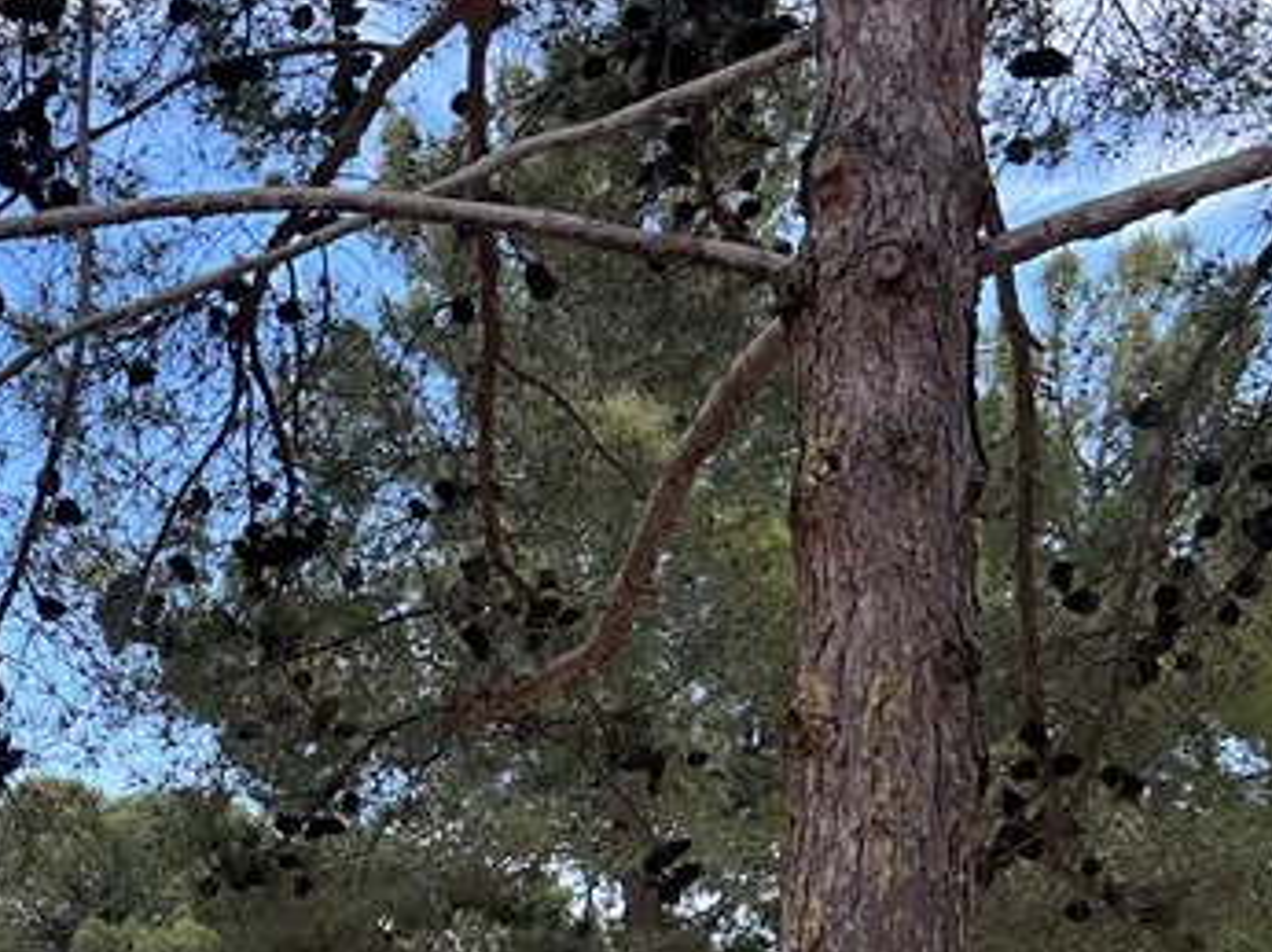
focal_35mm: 77
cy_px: 1224
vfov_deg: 17.9
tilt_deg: -0.6
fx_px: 2827
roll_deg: -0.6
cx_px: -74
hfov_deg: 24.0
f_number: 1.5
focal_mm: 5.7
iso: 50
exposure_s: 1/1575
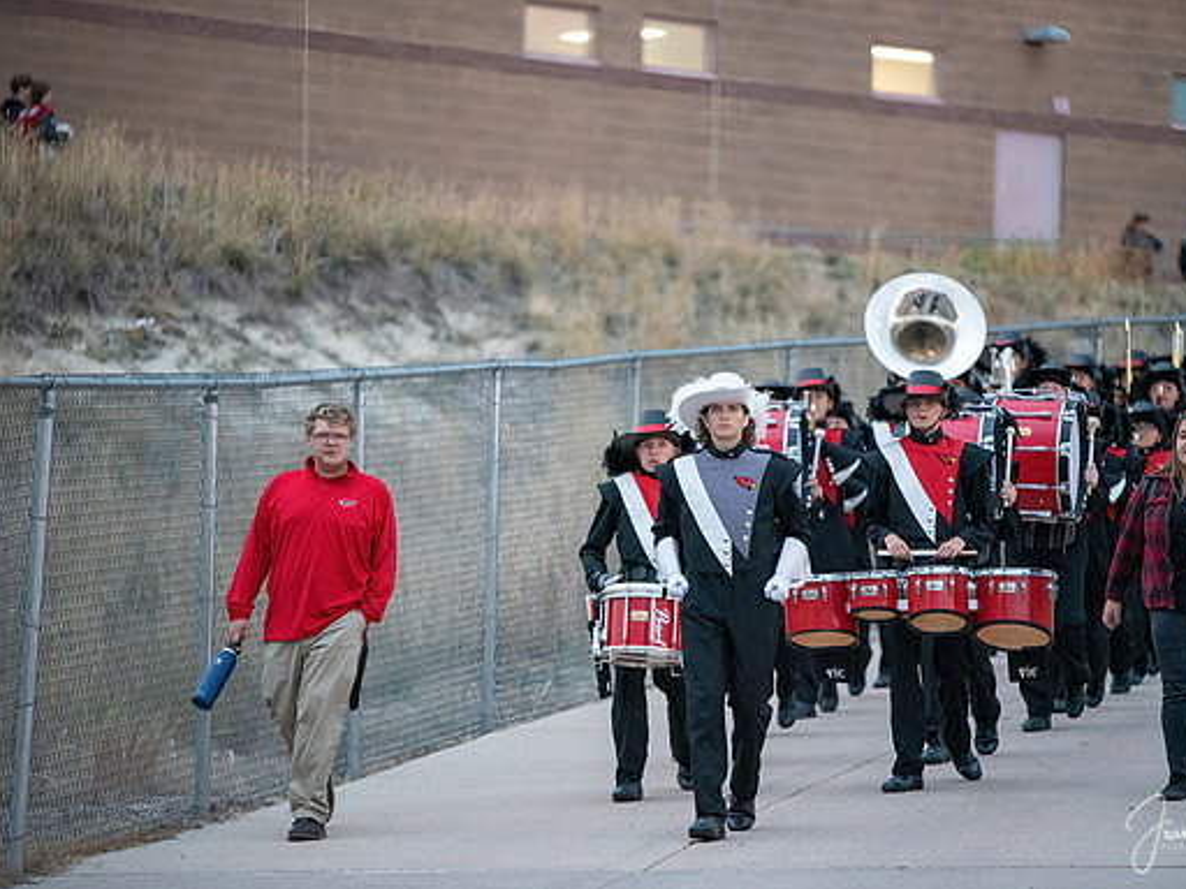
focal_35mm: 218
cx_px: 667
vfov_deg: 6.8
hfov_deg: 9.1
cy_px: 446
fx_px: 7469
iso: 6400
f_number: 2.8
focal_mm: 200
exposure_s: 1/400
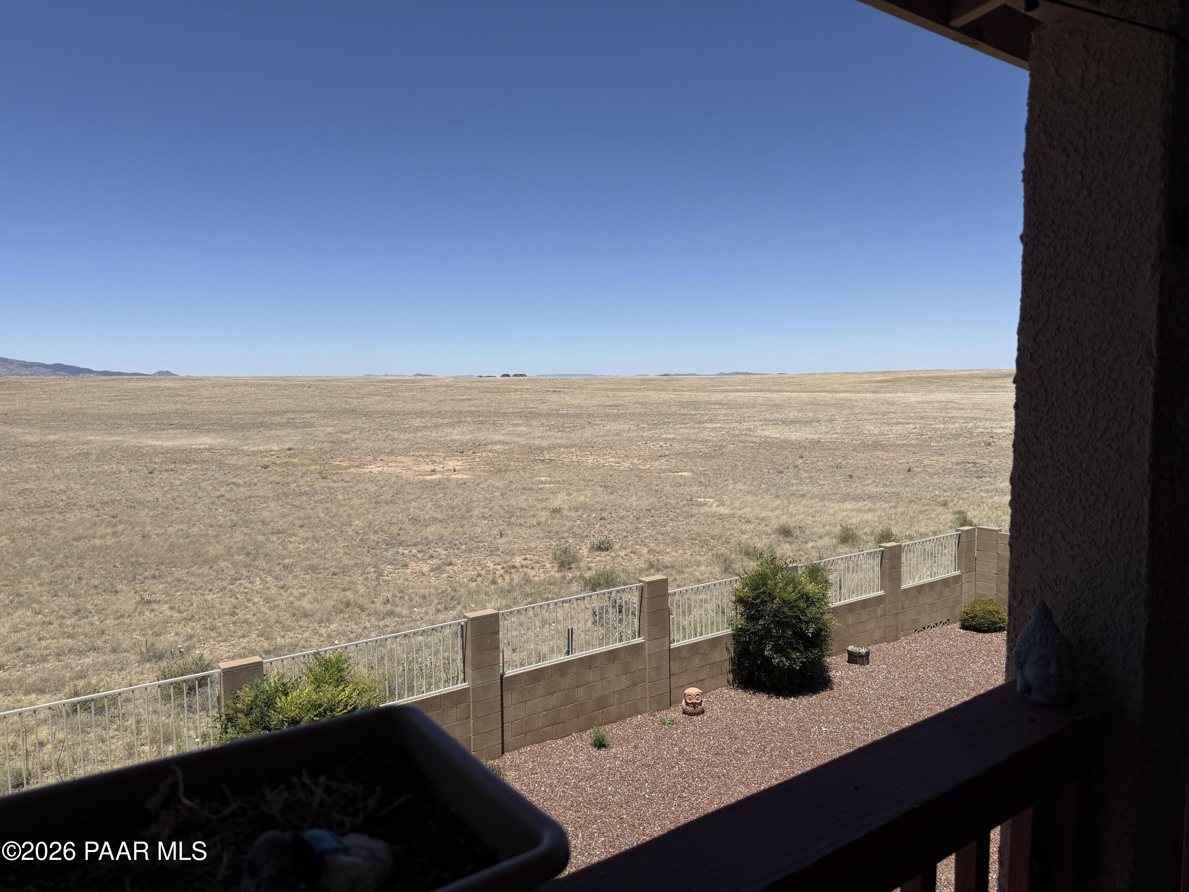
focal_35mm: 24
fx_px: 824
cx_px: 594
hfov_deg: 71.6
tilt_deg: -4.8
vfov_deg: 56.8
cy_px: 446
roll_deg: +0.3
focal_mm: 6.76
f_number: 1.78
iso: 80
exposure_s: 1/6711
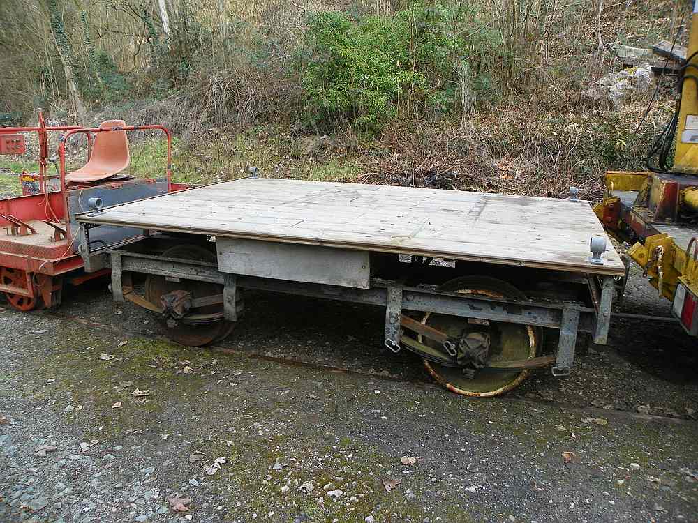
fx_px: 524
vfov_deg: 53.1
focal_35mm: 26
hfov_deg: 67.3
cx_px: 349
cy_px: 262
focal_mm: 4.6
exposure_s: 1/160
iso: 64
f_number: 2.8
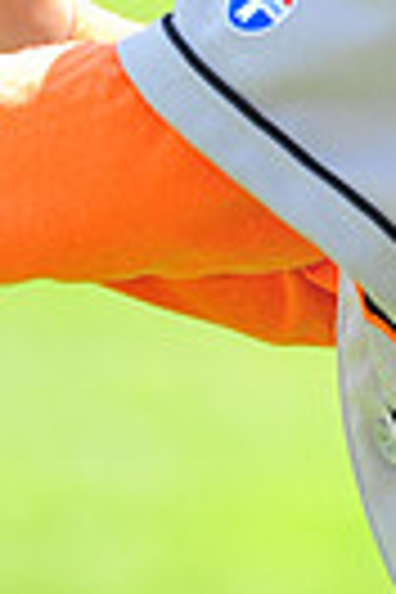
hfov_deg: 1.8
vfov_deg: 2.7
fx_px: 12688
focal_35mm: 769
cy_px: -576
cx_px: 274
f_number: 5
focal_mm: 175
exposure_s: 1/500
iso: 320
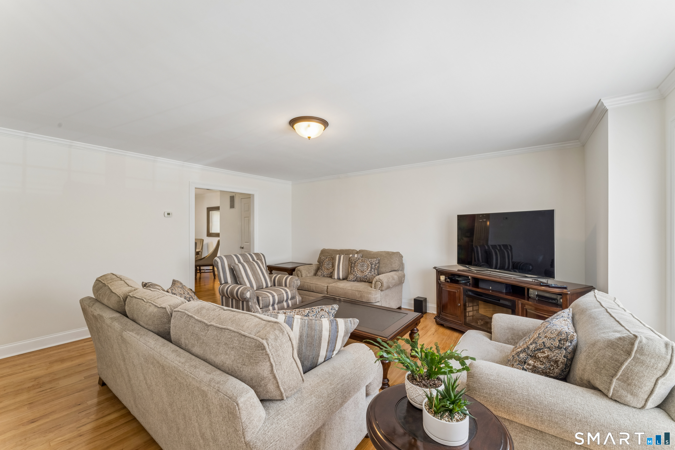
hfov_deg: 104.3
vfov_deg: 81.2
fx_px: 262
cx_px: 338
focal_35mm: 14
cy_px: 225
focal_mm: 14
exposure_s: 1/10
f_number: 13
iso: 400
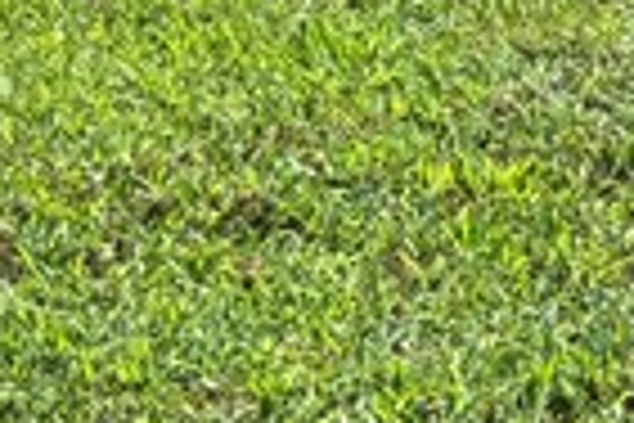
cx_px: 1416
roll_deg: -1.5
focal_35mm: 197
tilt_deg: +0.9
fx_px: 3469
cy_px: -896
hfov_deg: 9.5
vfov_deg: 6.3
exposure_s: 1/1080
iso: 50
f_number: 1.6
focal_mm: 5.96
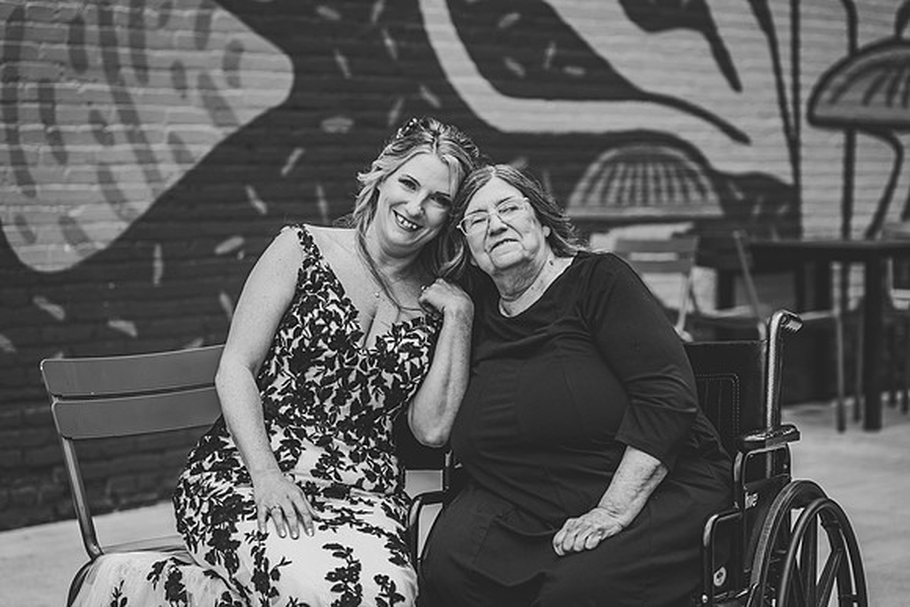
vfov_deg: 15.2
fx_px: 2275
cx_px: 455
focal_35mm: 90
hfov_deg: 22.6
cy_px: 304
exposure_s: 1/1600
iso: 400
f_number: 2.8
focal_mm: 90
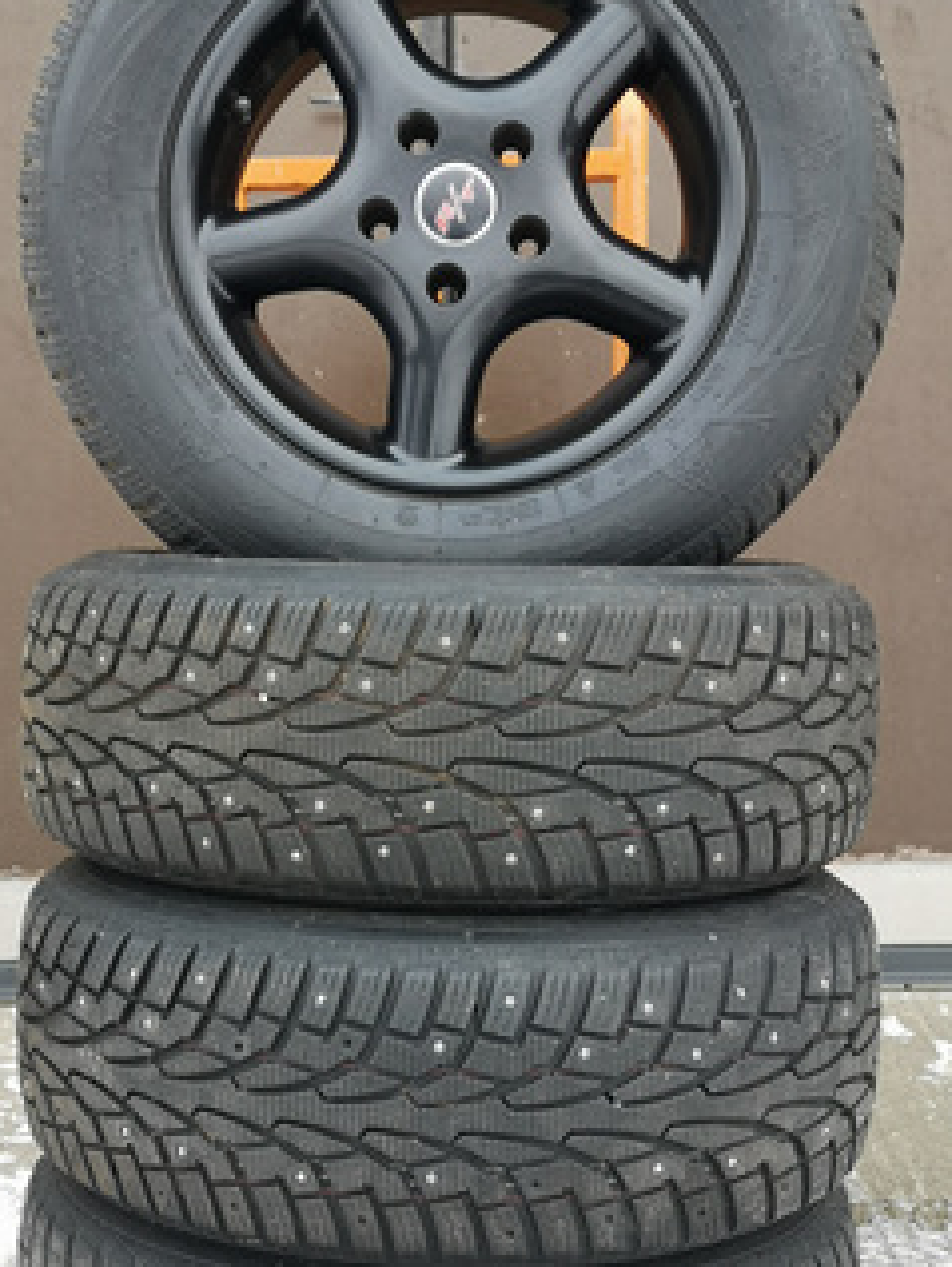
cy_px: 693
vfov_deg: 34.9
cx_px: 408
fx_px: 2014
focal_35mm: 55
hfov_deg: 26.6
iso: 50
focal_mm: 3.95
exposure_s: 1/120
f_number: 1.8
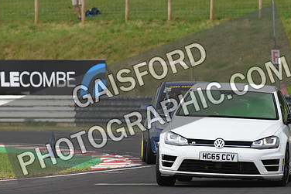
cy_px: 95
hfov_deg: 3.3
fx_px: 4989
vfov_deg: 2.2
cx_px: 146
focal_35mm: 617
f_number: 7.1
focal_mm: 400
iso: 1600
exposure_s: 1/1000
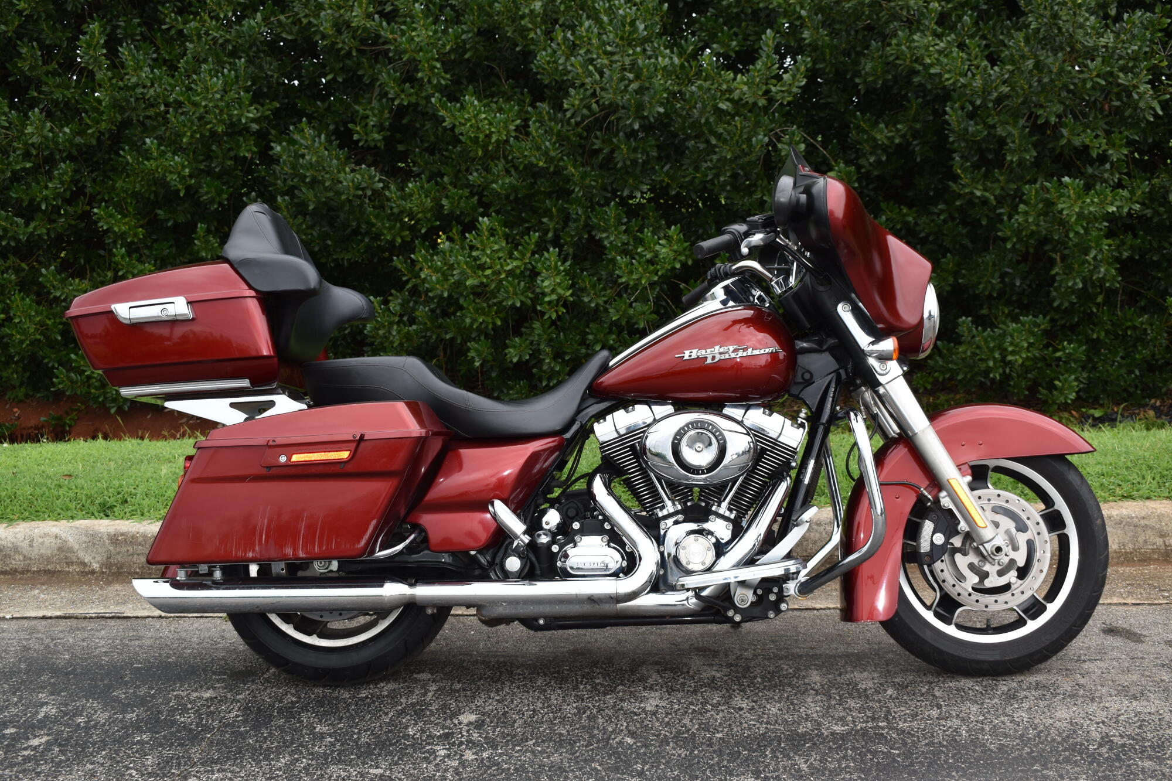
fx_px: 1416
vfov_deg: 30.8
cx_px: 586
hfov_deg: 45.0
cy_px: 390
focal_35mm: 44
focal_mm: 29
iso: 100
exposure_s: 1/200
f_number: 7.1
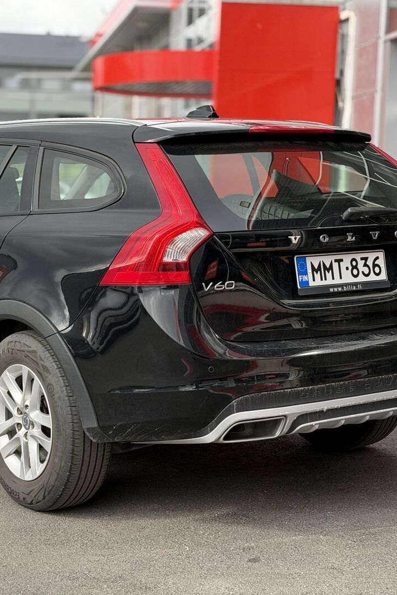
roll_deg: -1.8
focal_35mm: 67
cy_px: 296
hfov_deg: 20.1
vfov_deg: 30.1
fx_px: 1109
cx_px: 96
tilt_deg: -5.0
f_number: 1.78
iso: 64
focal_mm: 6.76
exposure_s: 1/606
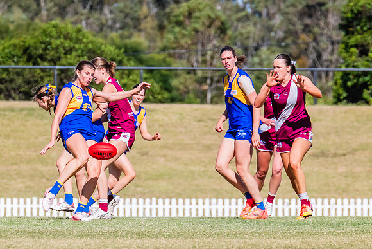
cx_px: 61
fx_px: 8020
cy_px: 137
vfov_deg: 1.8
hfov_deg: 2.7
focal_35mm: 776
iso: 800
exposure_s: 1/1600
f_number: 10
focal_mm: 420
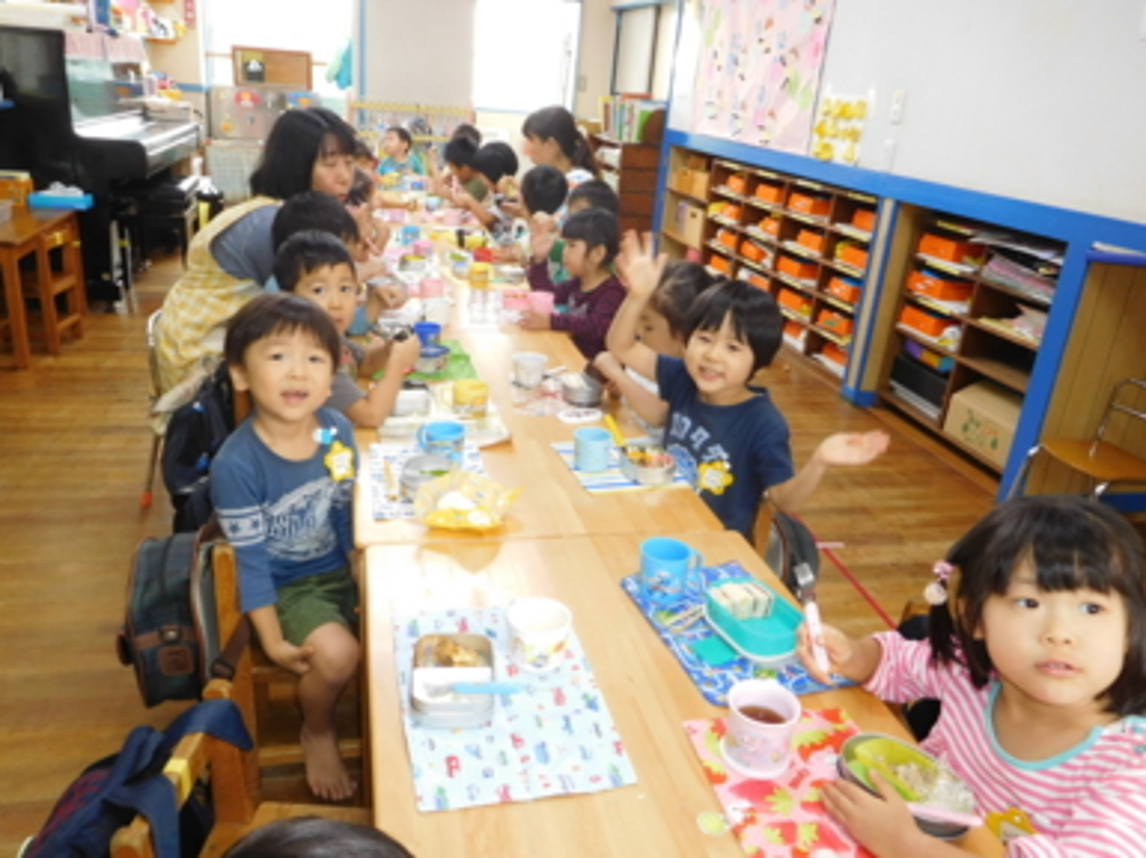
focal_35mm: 26
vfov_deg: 53.0
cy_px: 441
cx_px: 563
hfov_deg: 67.3
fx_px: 860
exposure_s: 1/30
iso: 280
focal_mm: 4.5
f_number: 3.4
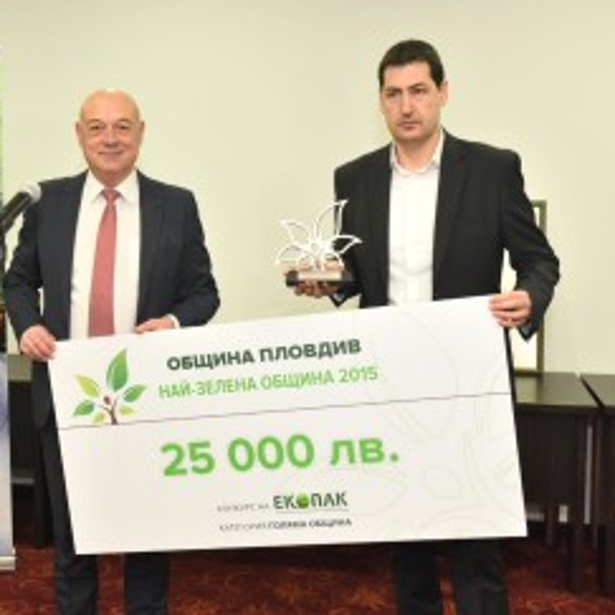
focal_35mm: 49
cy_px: 306
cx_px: 208
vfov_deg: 34.7
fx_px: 985
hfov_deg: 34.4
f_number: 4.5
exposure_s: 1/160
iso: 3200
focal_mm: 35
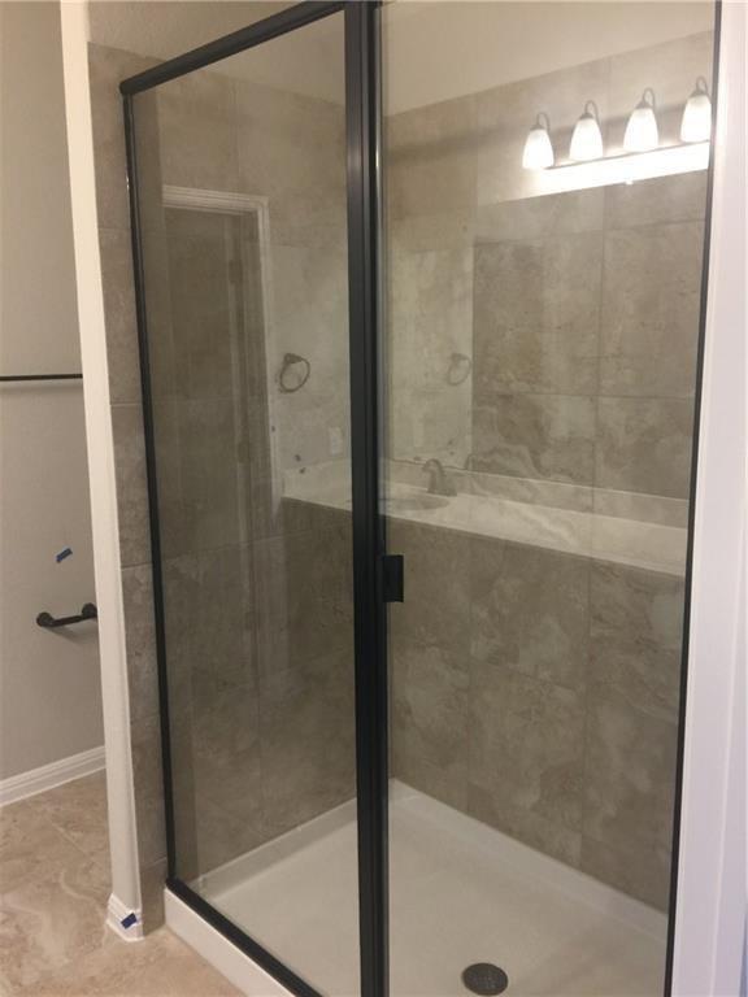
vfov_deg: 61.7
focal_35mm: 29
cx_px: 374
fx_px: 836
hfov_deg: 48.2
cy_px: 498
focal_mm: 4.15
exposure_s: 1/15
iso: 64
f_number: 2.2
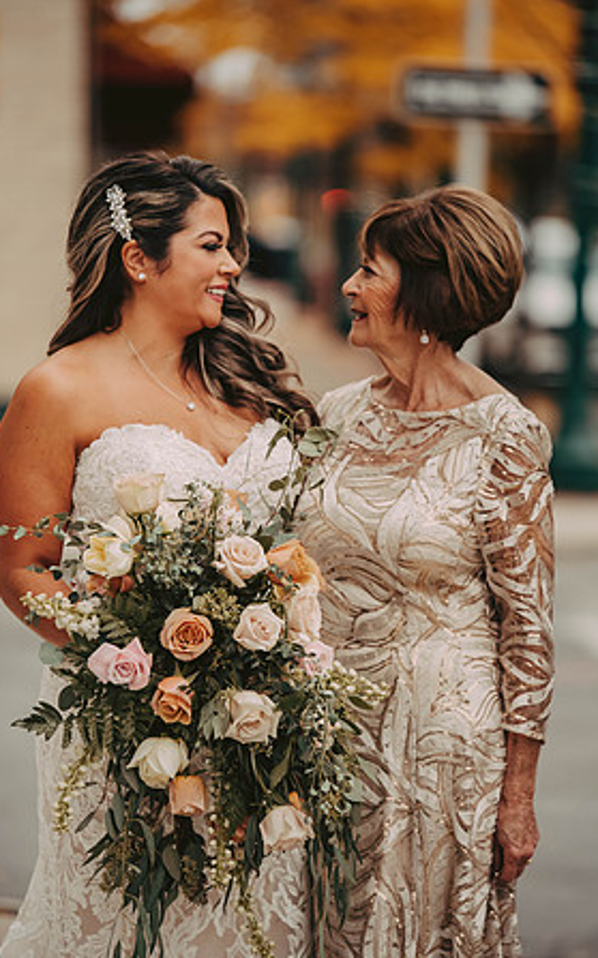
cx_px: 294
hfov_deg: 6.7
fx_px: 5090
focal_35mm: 195
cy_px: 480
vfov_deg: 10.8
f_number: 3.2
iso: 1250
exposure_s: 1/4000
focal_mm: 190
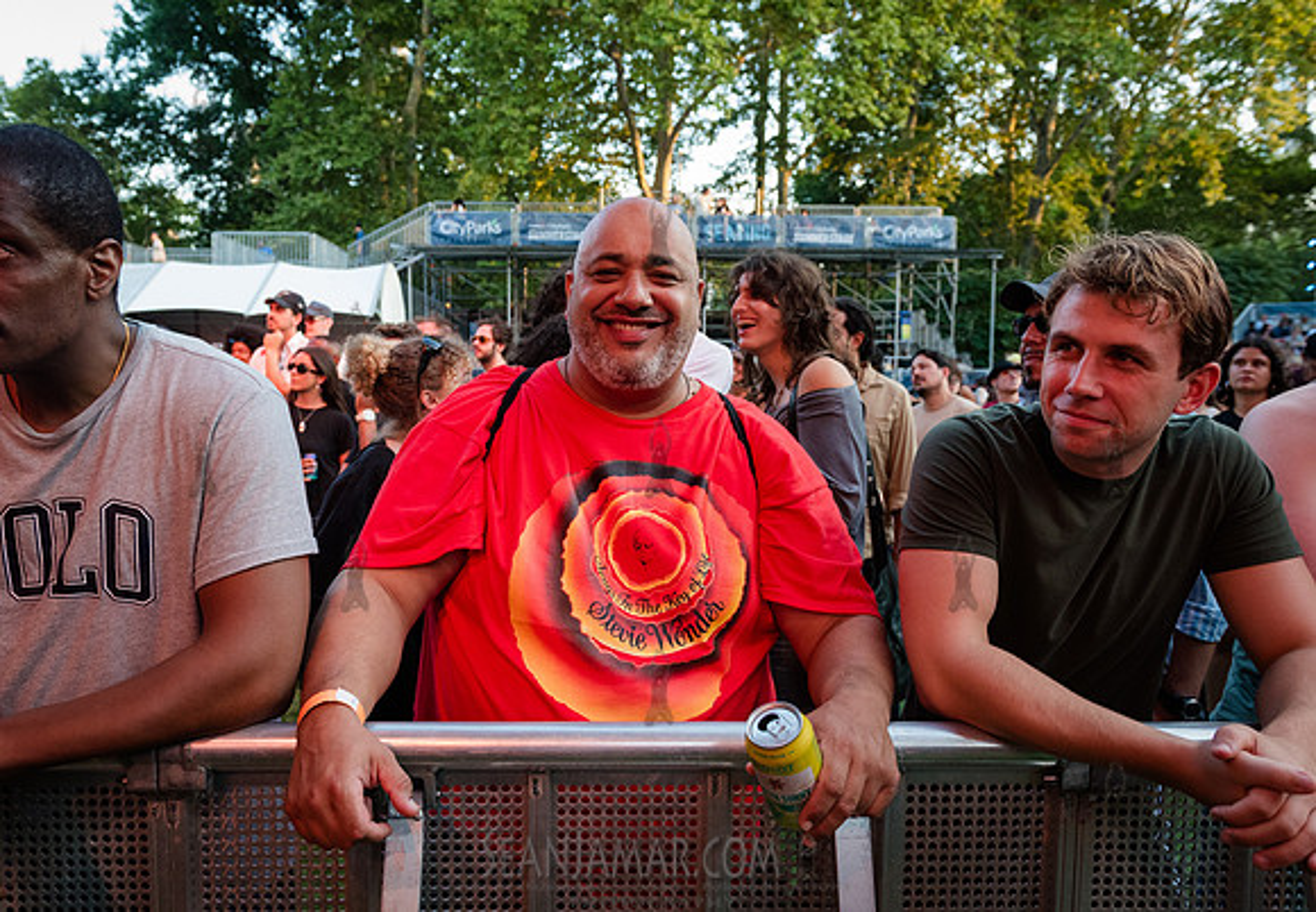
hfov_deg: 66.5
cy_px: 450
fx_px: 1003
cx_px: 615
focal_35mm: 27
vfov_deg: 48.9
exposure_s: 1/320
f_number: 4.5
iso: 2000
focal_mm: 24
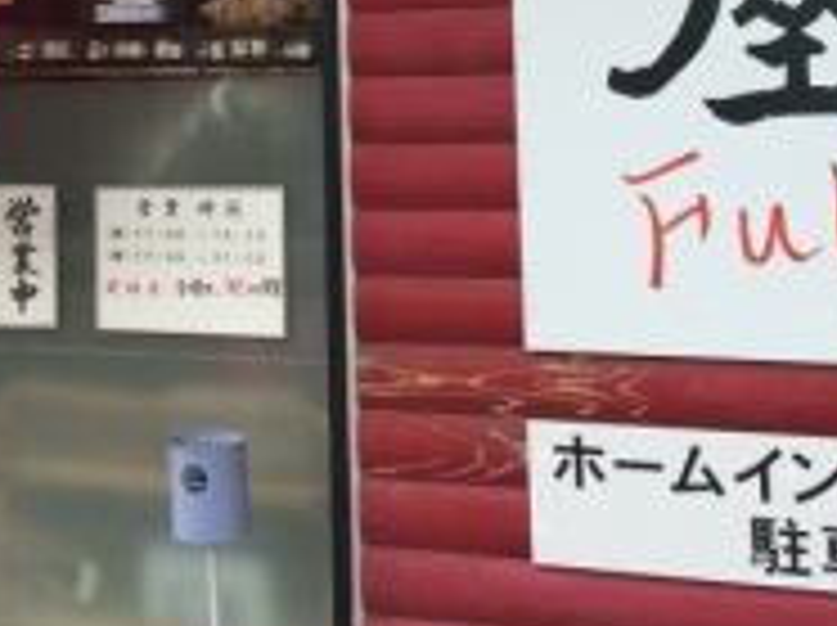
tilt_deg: +4.1
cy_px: 5
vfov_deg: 20.3
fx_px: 1690
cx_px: 180
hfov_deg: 27.3
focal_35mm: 70
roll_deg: -0.1
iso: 32
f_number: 2.2
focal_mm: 4.15
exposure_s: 1/746
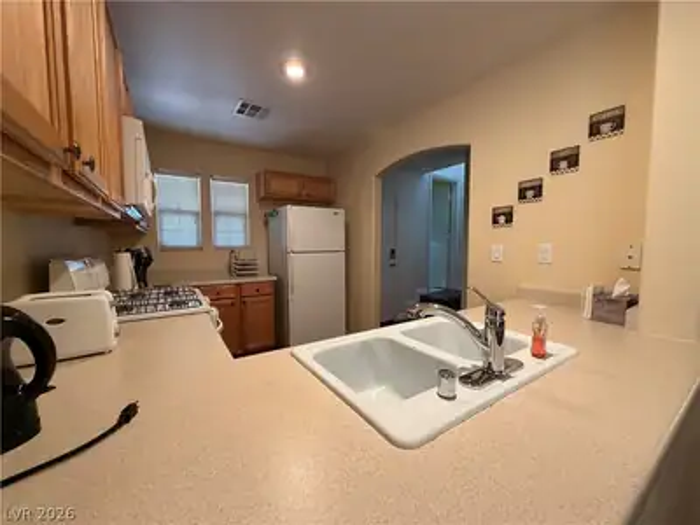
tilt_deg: -4.0
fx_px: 283
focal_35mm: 14
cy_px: 262
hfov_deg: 102.1
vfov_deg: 85.7
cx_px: 350
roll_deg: +0.5
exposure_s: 1/60
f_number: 2.2
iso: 320
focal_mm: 2.22
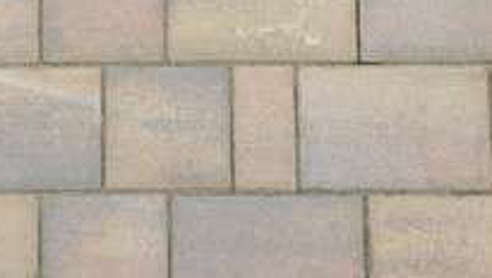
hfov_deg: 33.2
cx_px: 86
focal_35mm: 61
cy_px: 95
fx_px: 797
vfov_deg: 19.8
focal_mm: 6.3
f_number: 1.7
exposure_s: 1/180
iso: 40
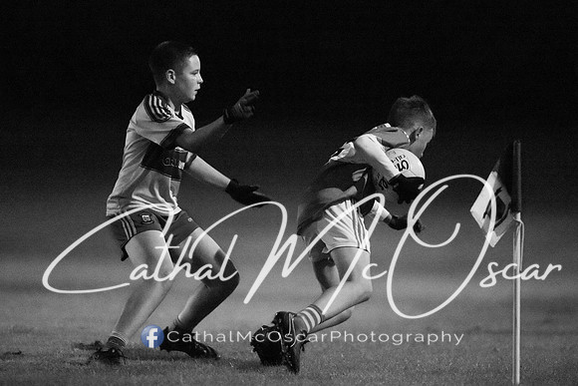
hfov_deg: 4.8
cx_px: 309
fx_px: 6875
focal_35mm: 428
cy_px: 179
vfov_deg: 3.2
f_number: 2.8
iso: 10000
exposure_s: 1/500
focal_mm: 400
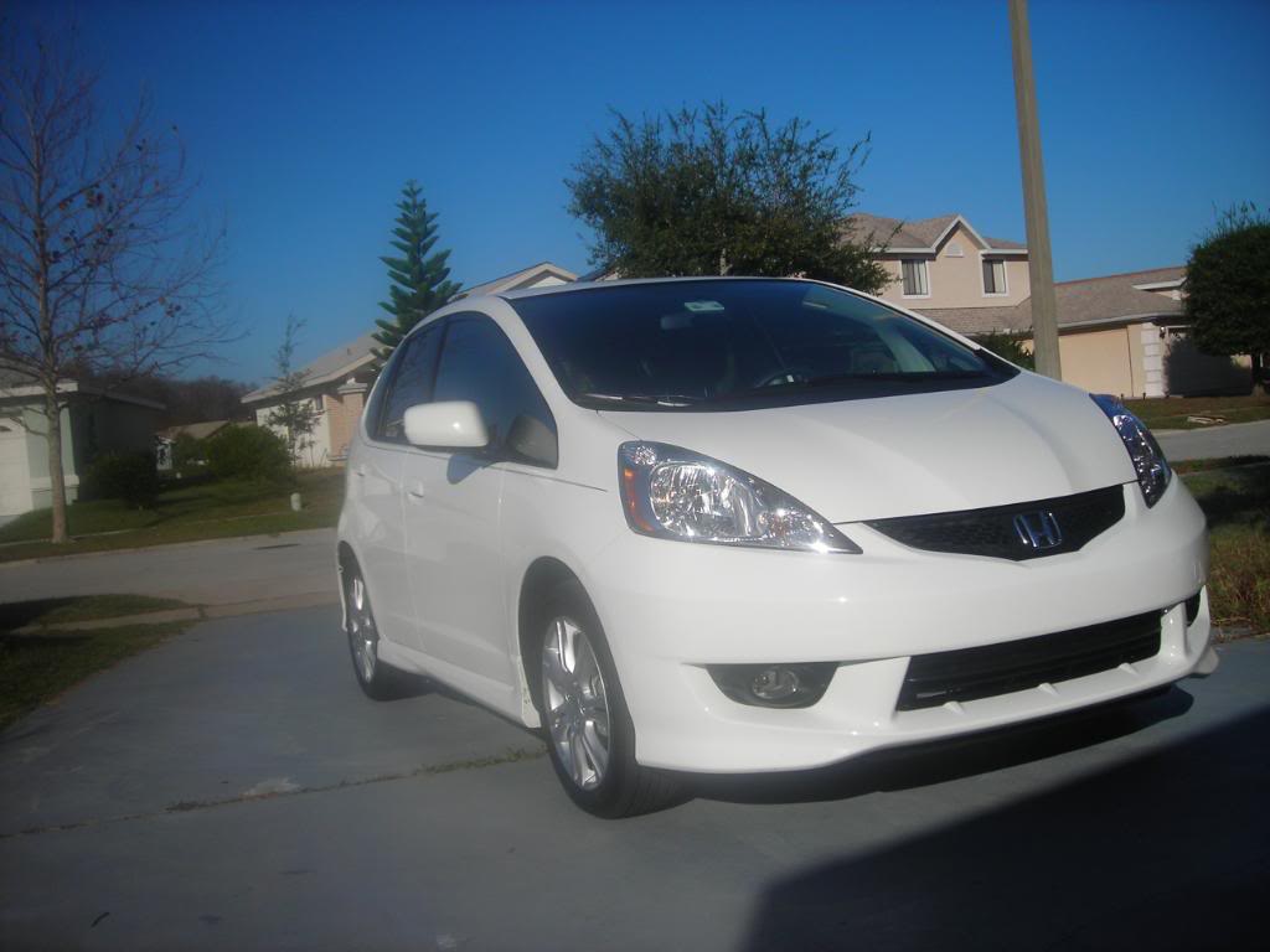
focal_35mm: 38
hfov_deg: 49.0
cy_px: 476
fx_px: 1394
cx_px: 635
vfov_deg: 37.7
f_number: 6.4
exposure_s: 1/494
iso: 50
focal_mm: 6.3
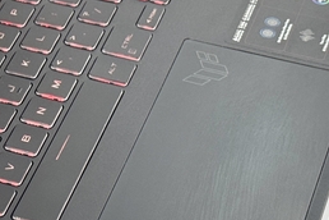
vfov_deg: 8.9
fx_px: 1416
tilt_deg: -42.2
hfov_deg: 13.1
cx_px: 0
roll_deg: +3.1
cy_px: 127
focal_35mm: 155
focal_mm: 6.76
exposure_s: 1/100
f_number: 1.78
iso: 100
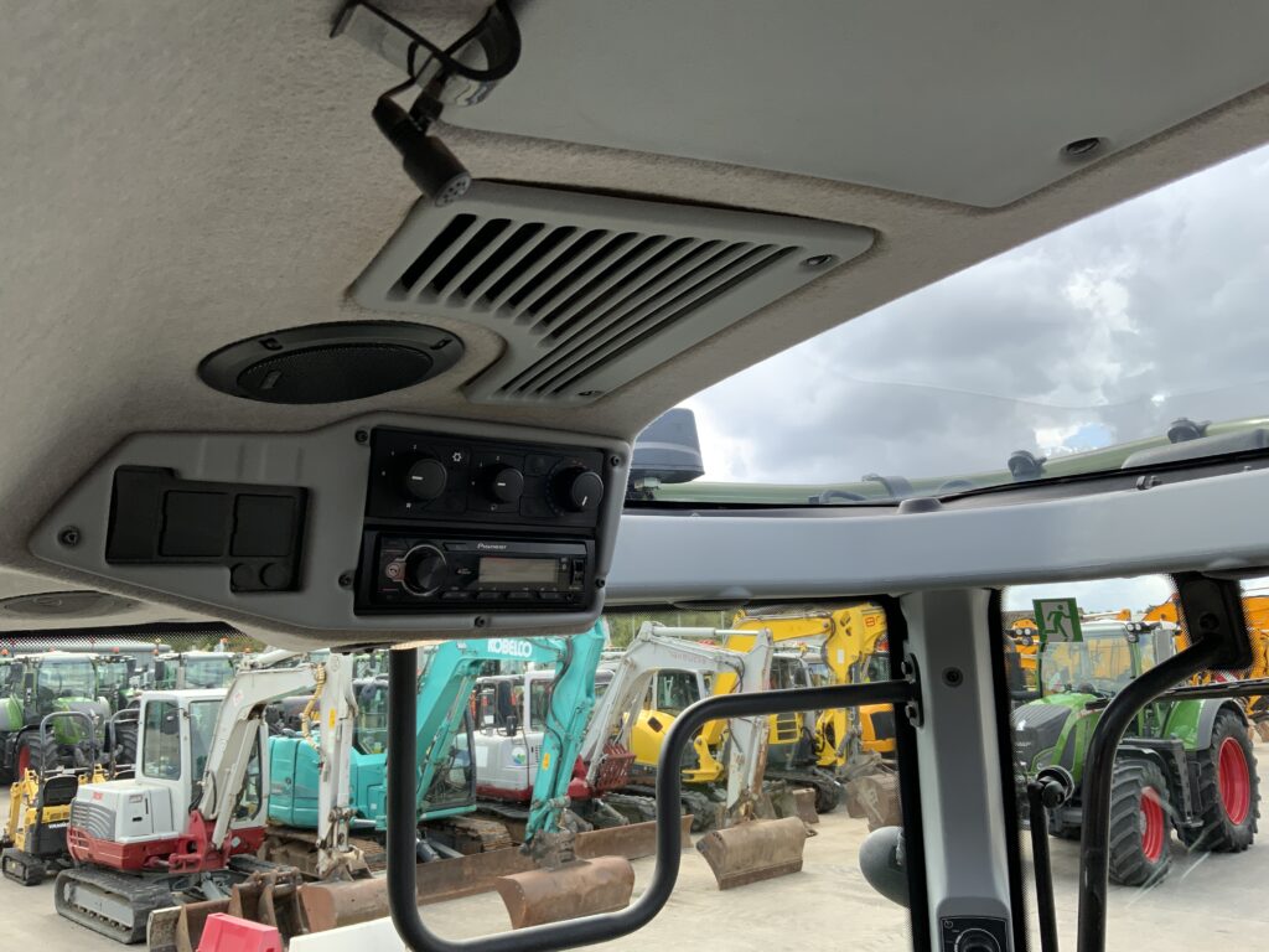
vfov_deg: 48.2
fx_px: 1063
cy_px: 476
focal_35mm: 29
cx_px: 634
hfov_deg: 61.7
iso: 16
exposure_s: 1/386
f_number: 1.8
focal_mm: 3
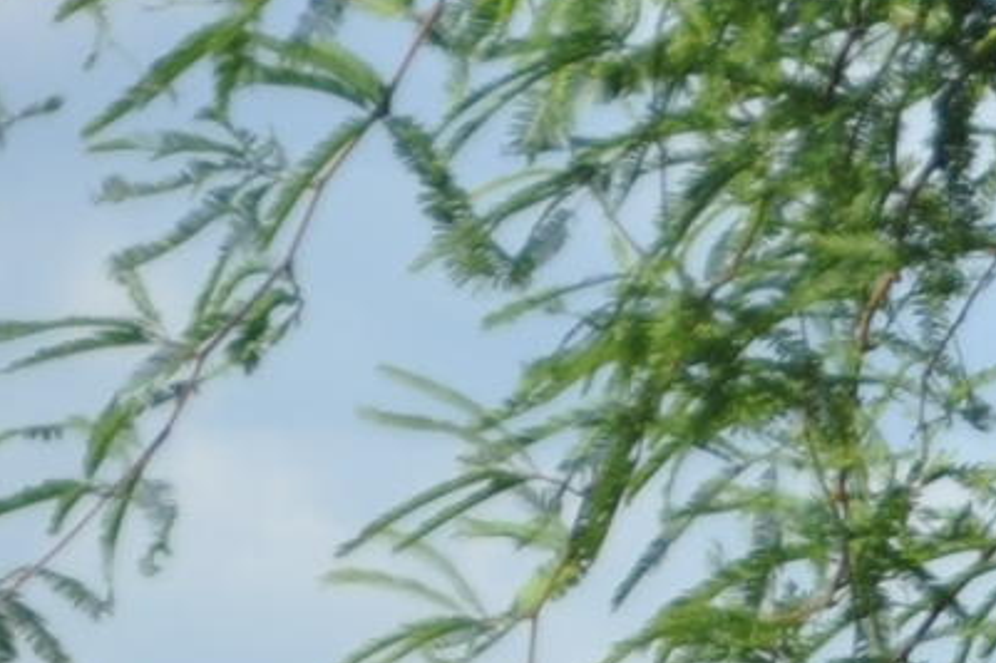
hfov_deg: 2.4
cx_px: 3482
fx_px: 23250
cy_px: 2178
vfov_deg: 1.6
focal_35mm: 841
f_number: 5.6
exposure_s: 1/500
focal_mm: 75
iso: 200
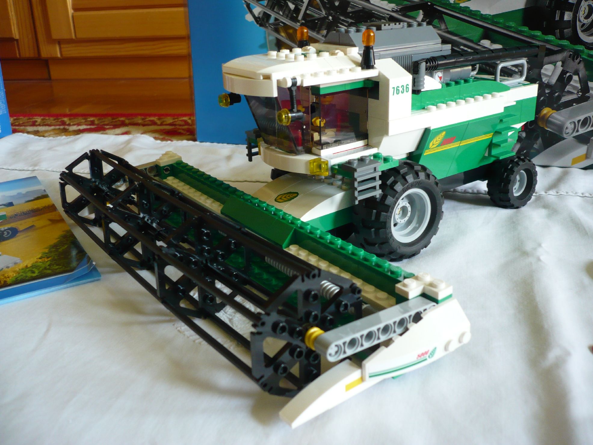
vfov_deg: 40.7
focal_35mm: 35
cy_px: 222
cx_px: 296
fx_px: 600
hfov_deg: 52.6
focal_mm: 5.8
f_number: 2.8
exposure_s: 1/30
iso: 125
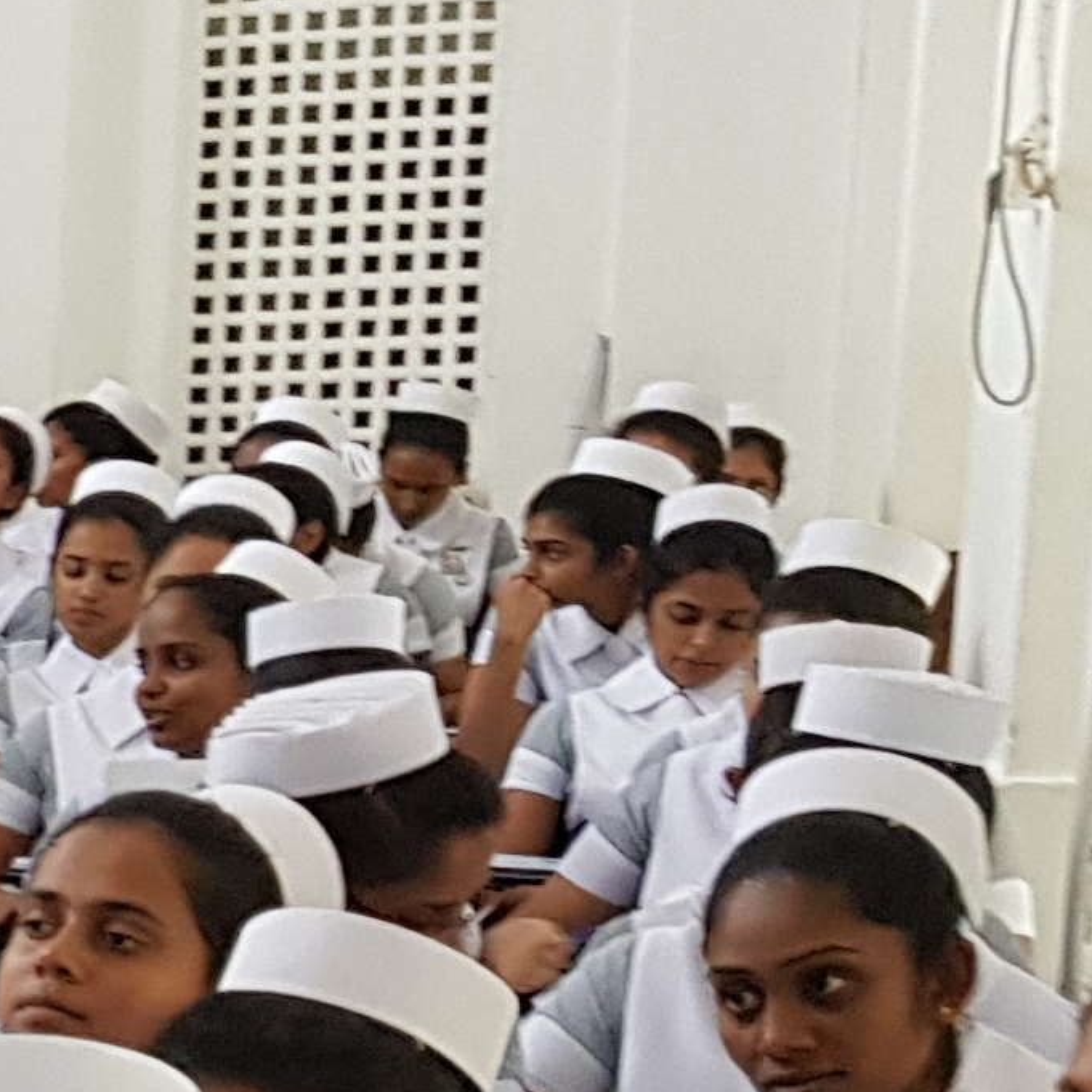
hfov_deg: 10.0
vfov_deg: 12.3
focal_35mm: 136
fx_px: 4854
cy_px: 1597
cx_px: -2085
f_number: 1.7
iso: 160
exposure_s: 1/33
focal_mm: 4.2
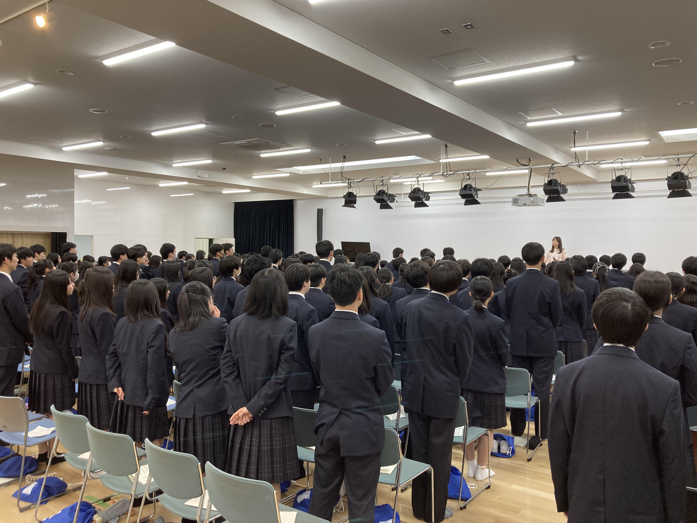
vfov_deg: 49.7
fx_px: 564
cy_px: 262
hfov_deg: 63.4
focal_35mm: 28
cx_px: 348
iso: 64
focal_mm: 3.99
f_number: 1.8
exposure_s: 1/60
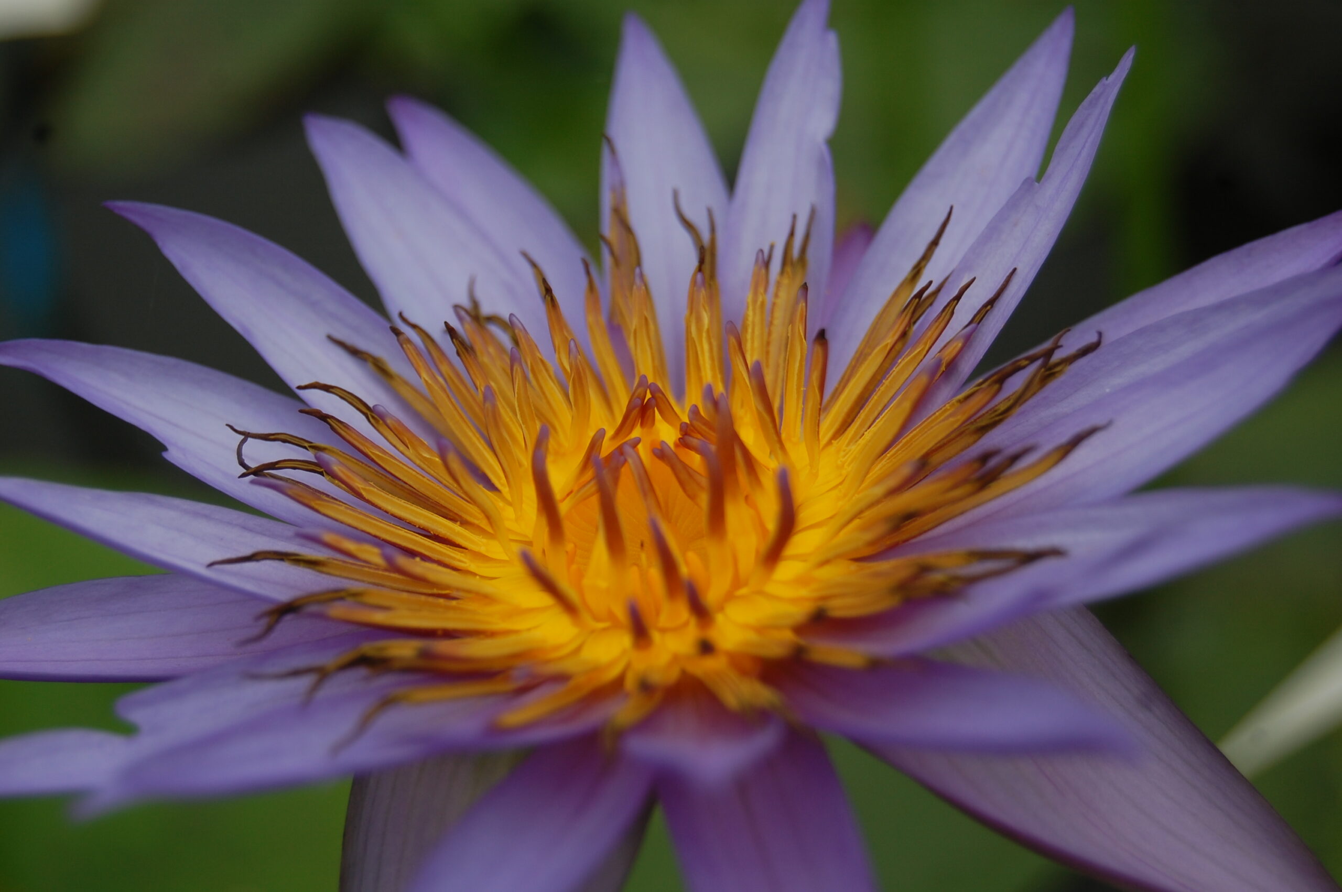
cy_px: 446
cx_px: 671
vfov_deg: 16.5
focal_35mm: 82
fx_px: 3073
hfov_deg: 24.6
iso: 200
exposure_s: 1/125
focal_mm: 55
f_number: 5.6
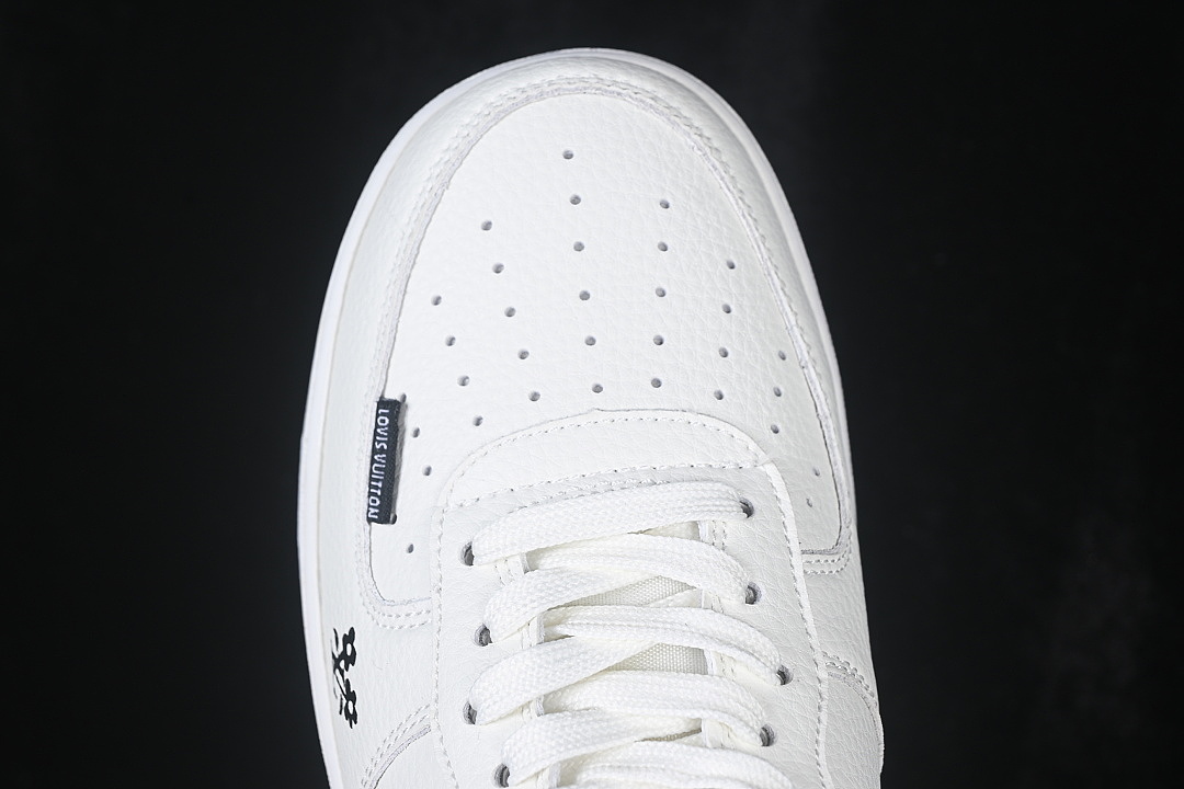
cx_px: 592
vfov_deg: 18.2
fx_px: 2466
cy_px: 394
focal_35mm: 75
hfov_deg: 27.0
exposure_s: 1/80
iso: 160
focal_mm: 50
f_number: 7.1
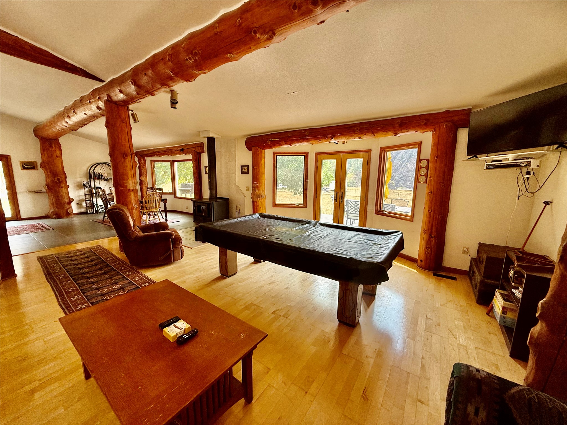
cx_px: 284
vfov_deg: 85.7
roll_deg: -1.1
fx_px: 229
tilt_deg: -9.5
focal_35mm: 14
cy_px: 212
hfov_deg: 102.1
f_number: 2.2
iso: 64
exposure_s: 1/115
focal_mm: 2.22
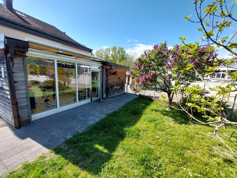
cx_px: 118
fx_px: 89
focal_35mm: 13
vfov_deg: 89.9
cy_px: 89
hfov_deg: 106.2
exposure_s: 1/468
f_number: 2.2
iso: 50
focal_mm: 1.74
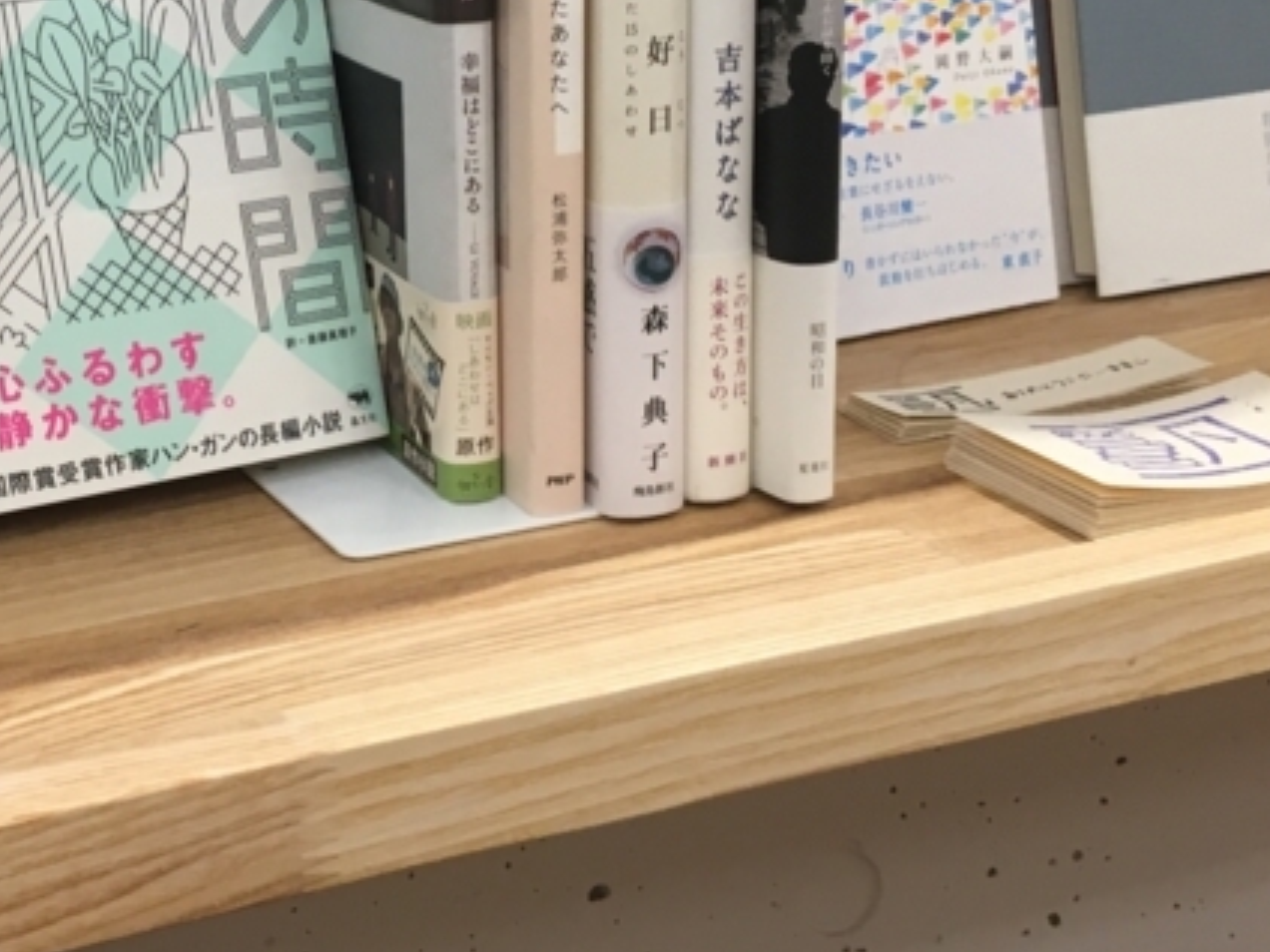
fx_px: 2568
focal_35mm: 70
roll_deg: +1.6
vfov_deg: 20.9
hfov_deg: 27.1
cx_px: 207
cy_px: 254
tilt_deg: -14.9
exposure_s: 1/33
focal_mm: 4.15
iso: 64
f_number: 2.2
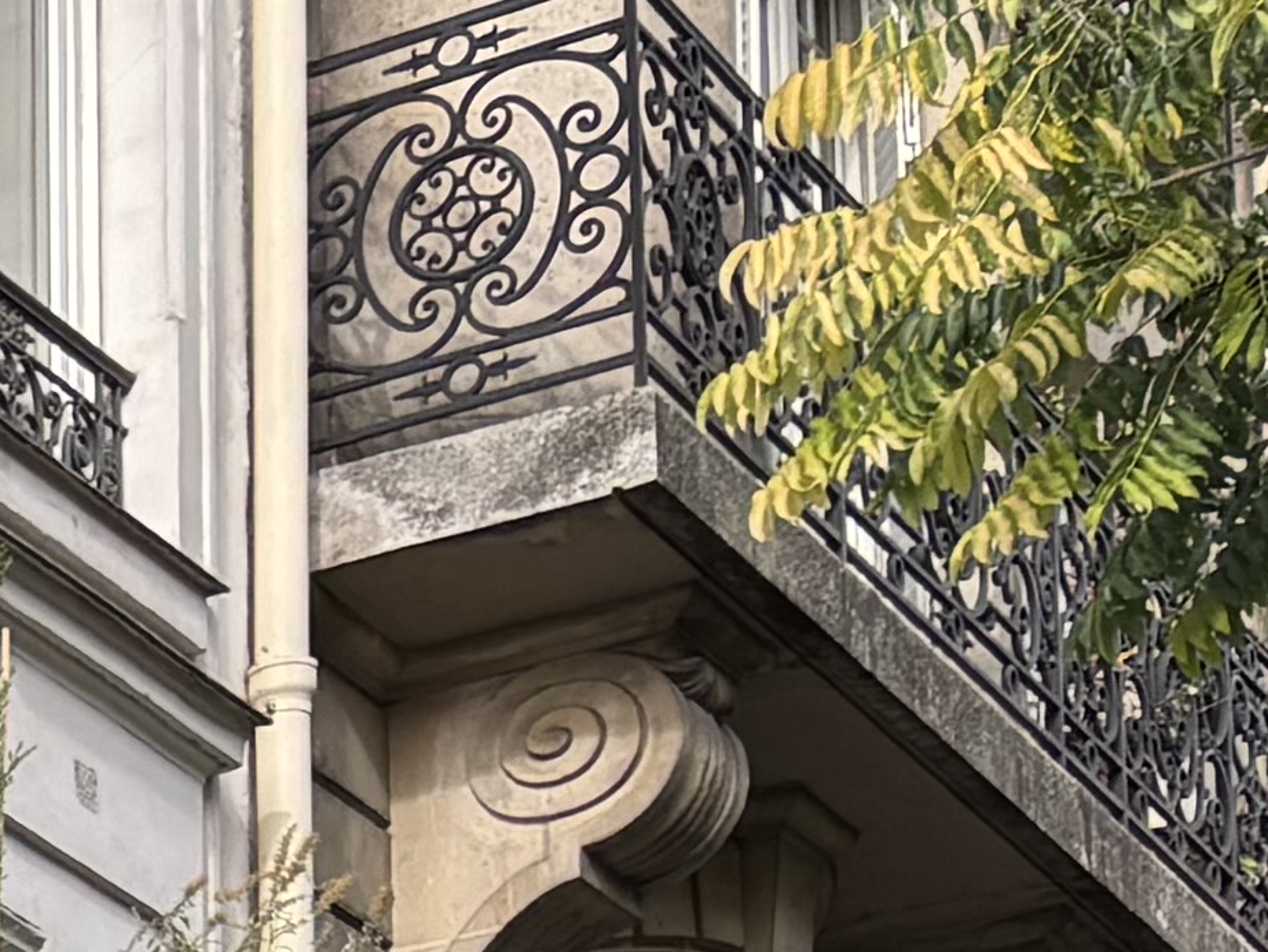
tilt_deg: +3.9
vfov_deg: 8.2
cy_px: 2601
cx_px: -2338
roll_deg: -0.5
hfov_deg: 9.8
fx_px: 5899
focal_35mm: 161
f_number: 1.6
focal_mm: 5.96
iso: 50
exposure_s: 1/581
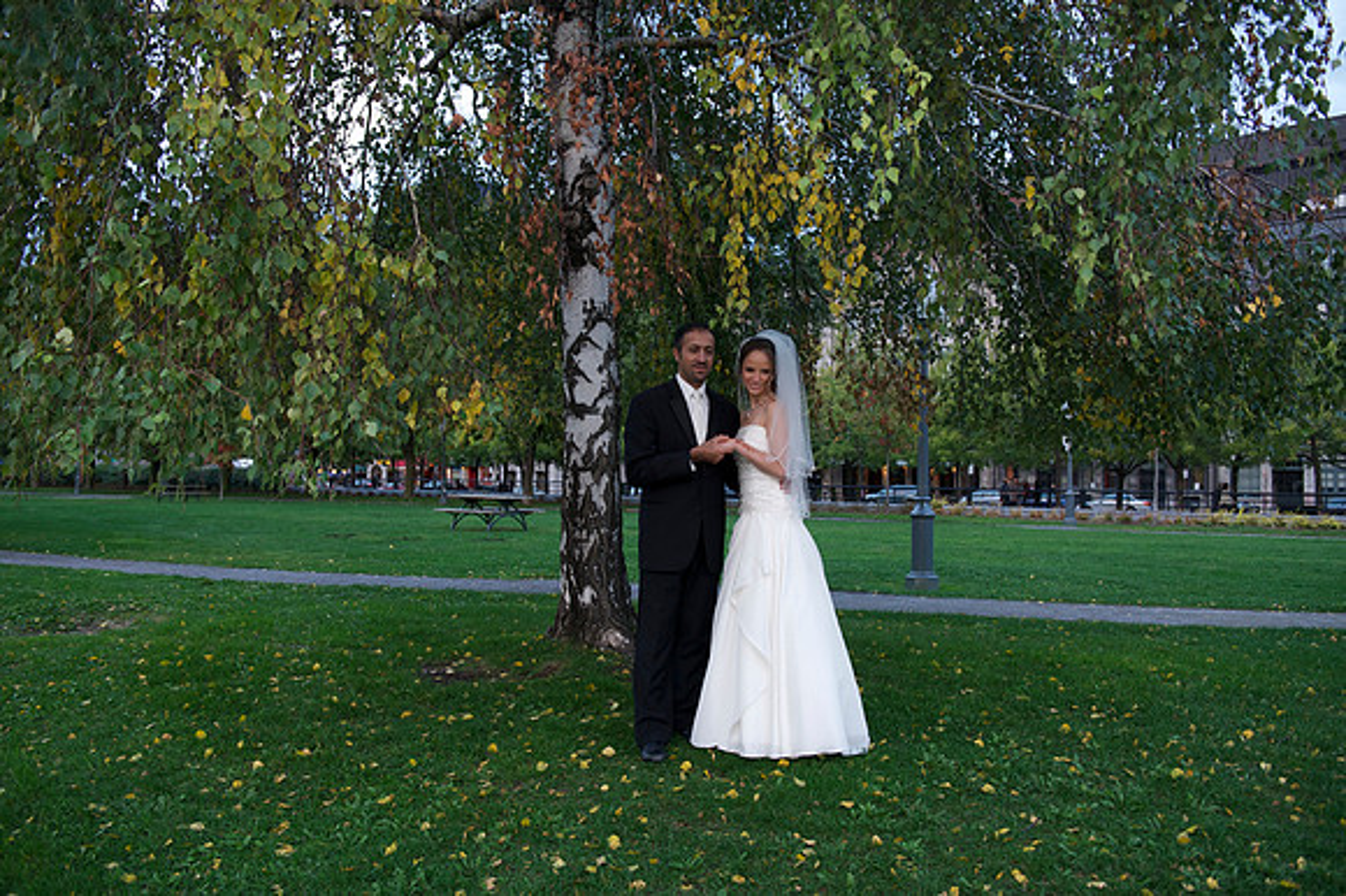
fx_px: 1196
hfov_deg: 58.7
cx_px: 673
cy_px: 448
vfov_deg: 41.1
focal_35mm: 32
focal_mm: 32
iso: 320
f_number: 3.5
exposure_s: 1/50
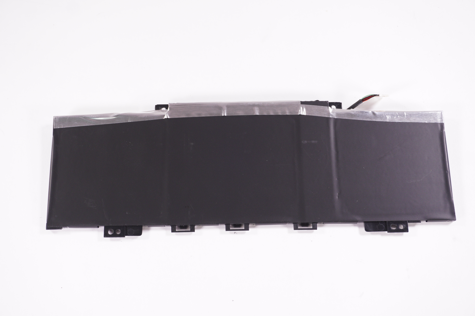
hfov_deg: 43.6
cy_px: 158
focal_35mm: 45
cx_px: 238
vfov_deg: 29.8
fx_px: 593
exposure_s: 1/160
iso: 500
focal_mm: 30
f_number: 5.6
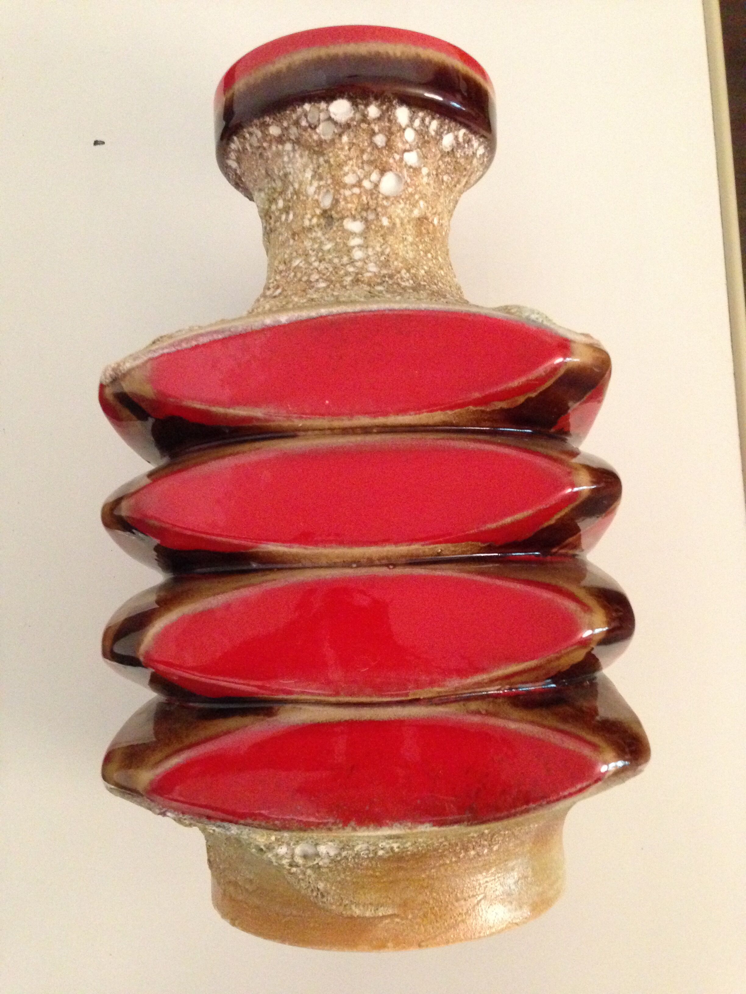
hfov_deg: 42.9
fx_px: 948
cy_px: 497
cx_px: 373
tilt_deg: -84.2
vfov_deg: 55.4
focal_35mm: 33
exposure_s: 1/15
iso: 640
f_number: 2.4
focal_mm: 4.12
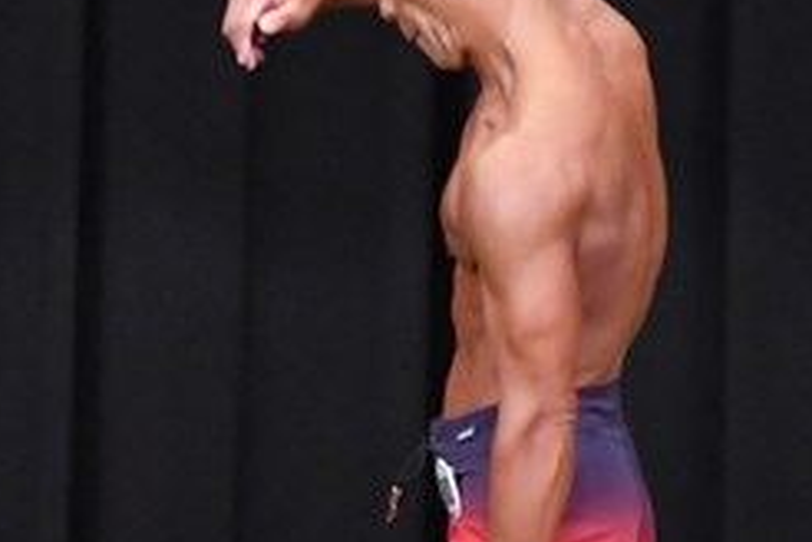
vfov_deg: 2.0
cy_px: 588
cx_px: 592
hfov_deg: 3.0
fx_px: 15427
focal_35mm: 684
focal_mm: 145
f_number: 5.6
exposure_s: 1/400
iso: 8000
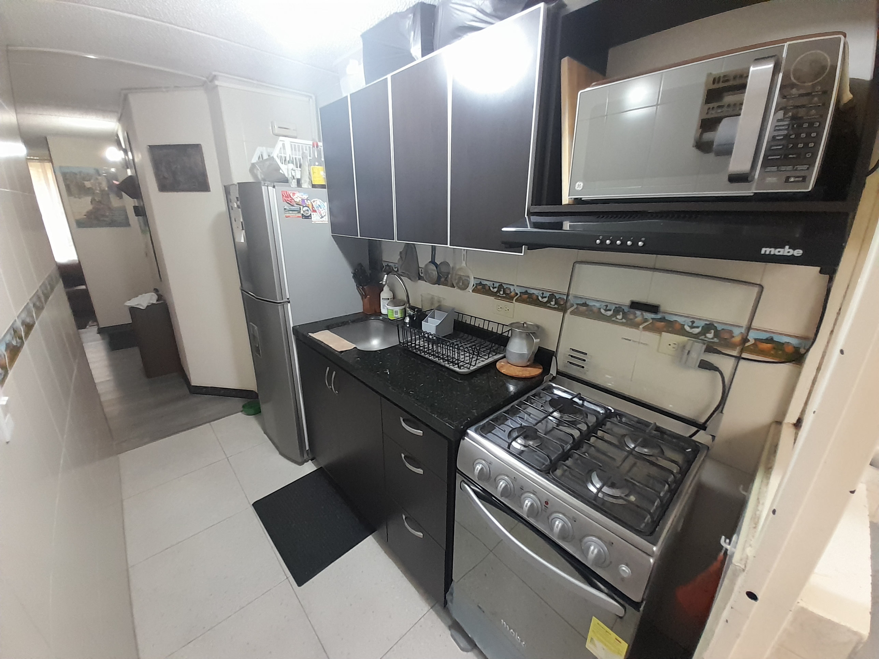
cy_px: 330
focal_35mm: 13
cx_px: 440
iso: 200
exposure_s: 1/25
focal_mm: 1.13
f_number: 2.2
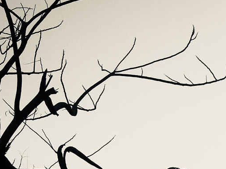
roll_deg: -1.5
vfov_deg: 16.1
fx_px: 594
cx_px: -97
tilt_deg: +29.6
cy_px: 43
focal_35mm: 91
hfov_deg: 19.3
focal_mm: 4.15
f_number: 2.2
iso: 32
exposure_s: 1/110
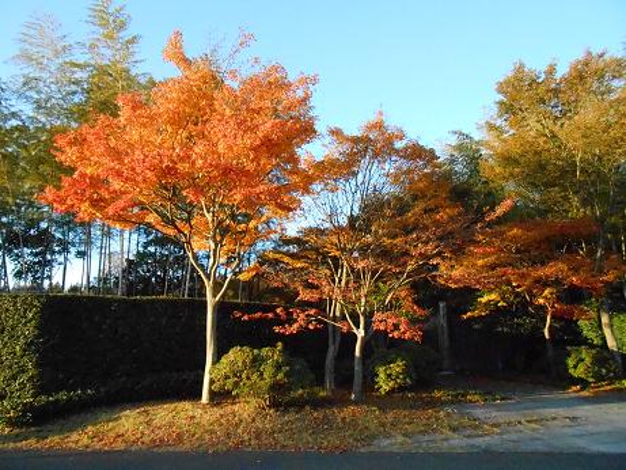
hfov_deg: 67.3
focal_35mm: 26
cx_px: 313
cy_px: 235
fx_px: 470
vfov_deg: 53.1
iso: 1600
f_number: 3.5
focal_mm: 4.6
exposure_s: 1/2000
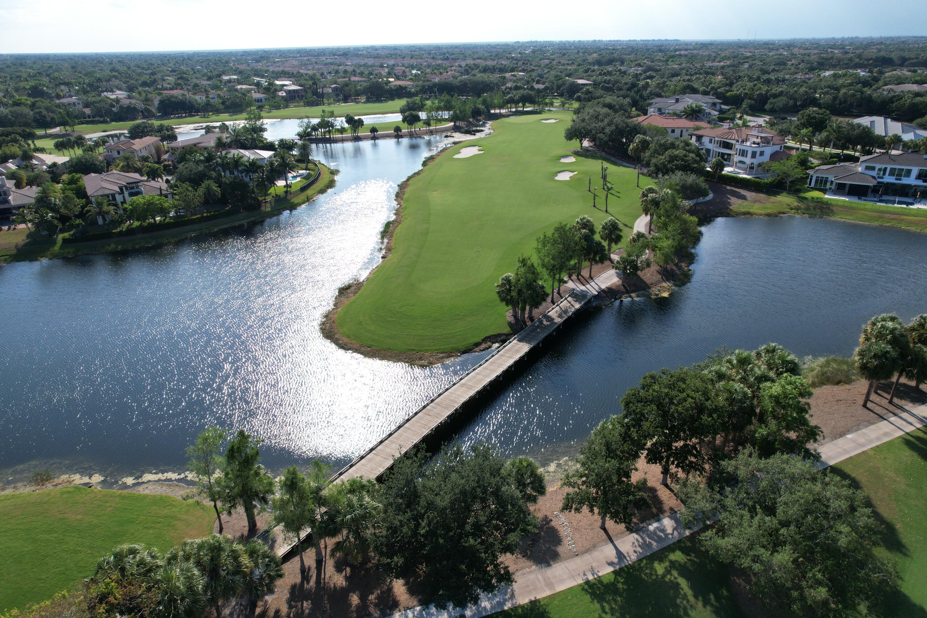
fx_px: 566
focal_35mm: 22
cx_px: 464
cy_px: 309
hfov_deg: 78.6
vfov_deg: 57.2
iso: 100
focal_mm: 8.38
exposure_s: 1/1600
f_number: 2.8
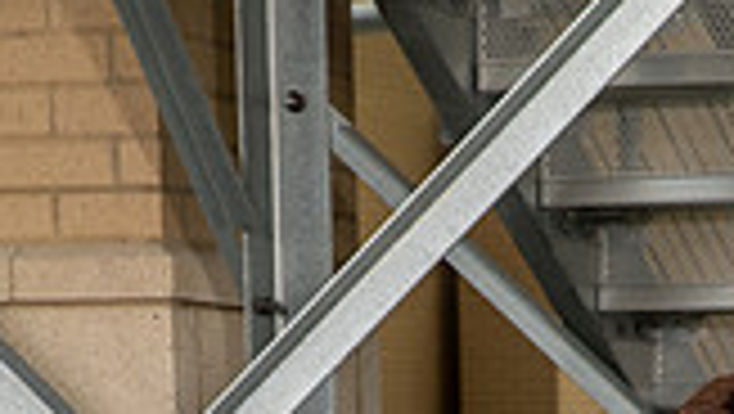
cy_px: 963
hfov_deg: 10.6
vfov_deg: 5.8
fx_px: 3935
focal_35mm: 202
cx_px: 630
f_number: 7.1
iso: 200
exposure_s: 1/320
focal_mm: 70
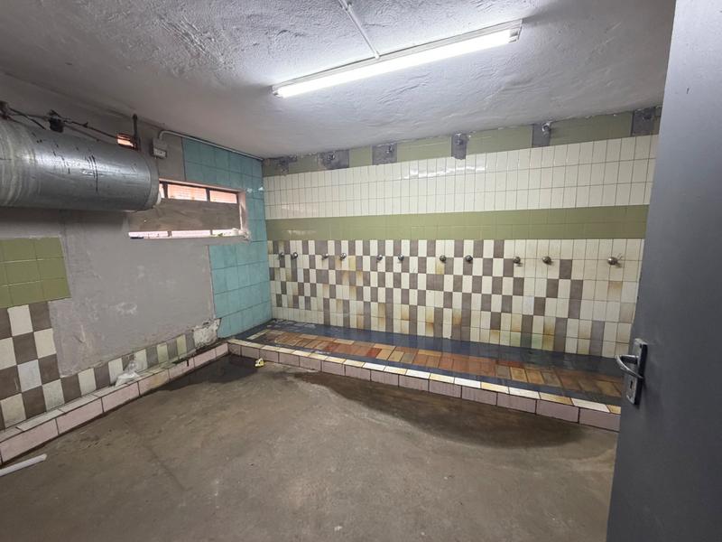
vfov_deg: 85.7
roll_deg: +1.5
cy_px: 271
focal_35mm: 14
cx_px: 361
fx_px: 292
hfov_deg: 102.1
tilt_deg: -7.6
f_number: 2.2
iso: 250
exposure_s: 1/50
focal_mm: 2.22
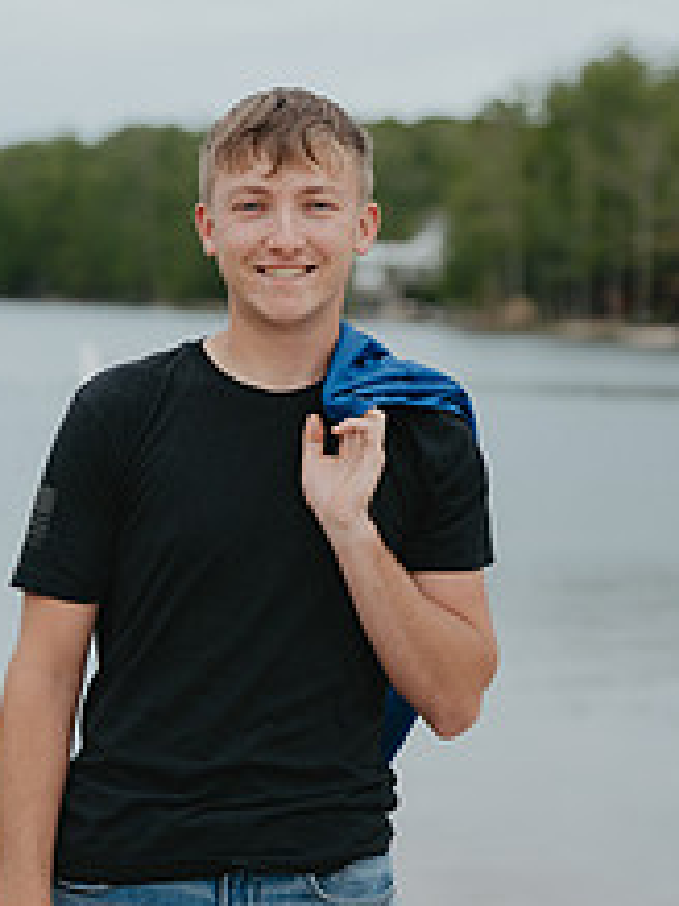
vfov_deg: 19.8
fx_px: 2592
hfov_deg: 14.9
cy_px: 401
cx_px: 232
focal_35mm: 99
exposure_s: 1/1250
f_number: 2
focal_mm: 50
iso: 100
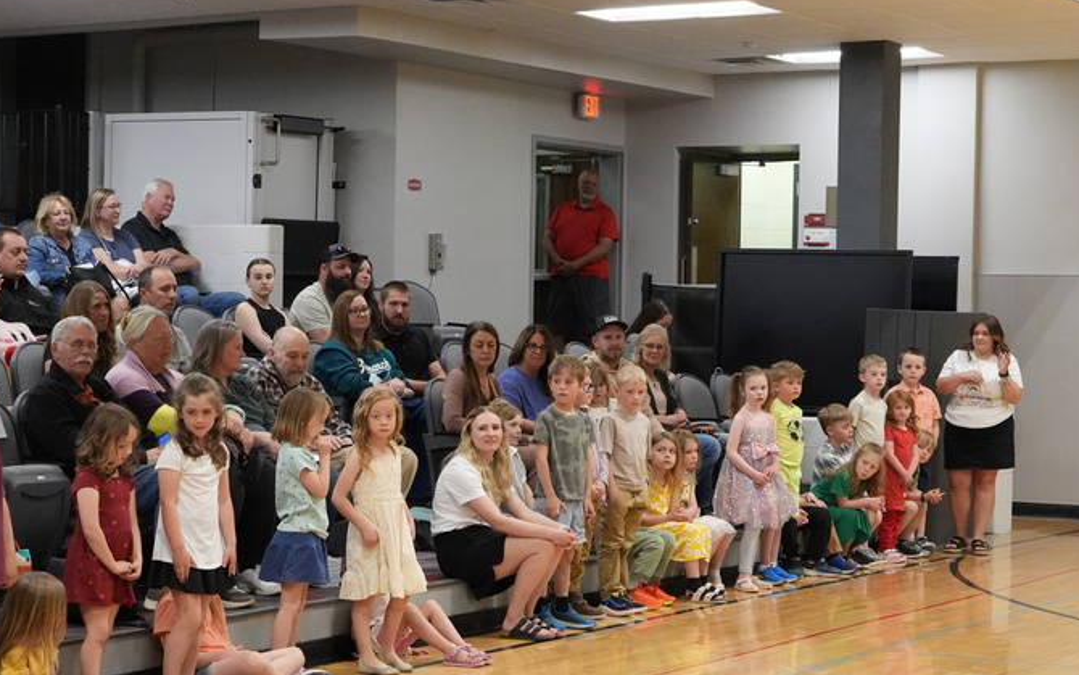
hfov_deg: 25.1
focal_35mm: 82
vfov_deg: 15.9
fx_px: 2405
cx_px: 325
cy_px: 455
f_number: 3.5
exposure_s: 1/400
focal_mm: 35
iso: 5000
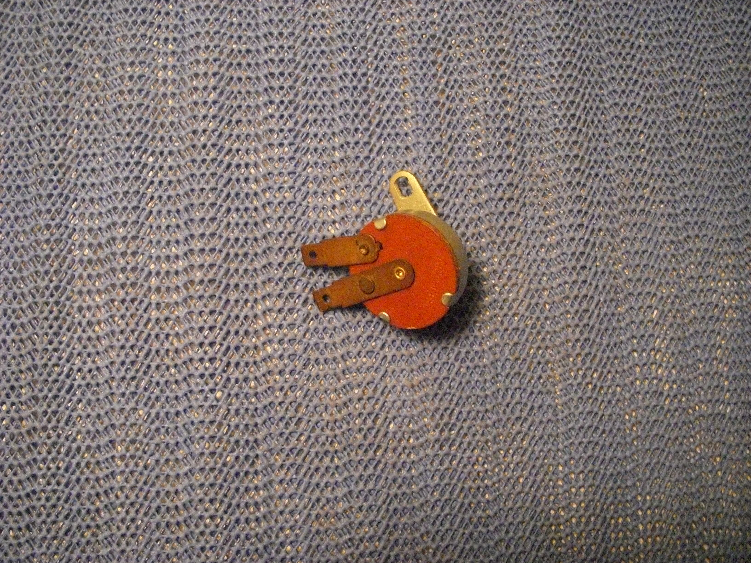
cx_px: 376
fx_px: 824
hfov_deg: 49.0
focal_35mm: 38
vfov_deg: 37.7
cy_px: 282
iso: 1600
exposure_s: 1/125
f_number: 3.3
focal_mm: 6.3
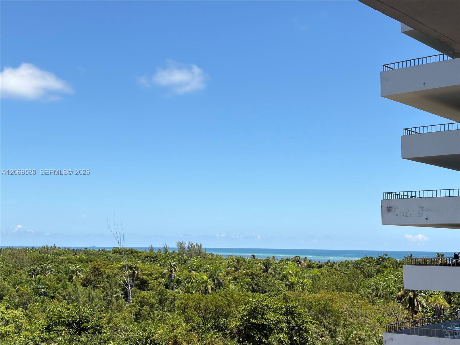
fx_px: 691
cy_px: 172
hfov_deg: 36.8
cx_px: 230
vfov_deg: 28.0
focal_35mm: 52
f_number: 1.6
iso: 32
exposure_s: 1/1901
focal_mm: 5.96
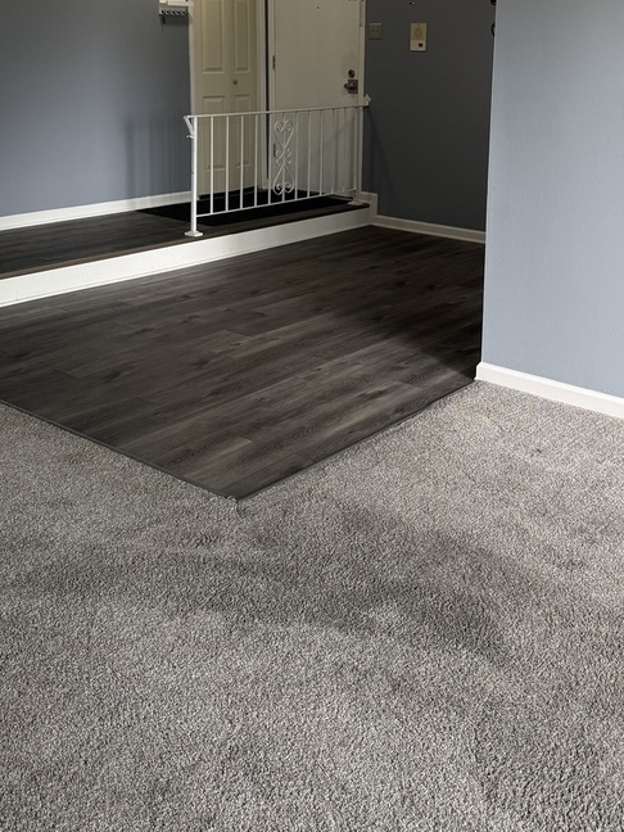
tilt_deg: -11.9
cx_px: 375
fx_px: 961
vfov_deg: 45.6
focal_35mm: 40
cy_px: 239
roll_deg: -1.4
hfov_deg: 35.8
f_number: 1.78
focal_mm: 6.76
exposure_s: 1/120
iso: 200
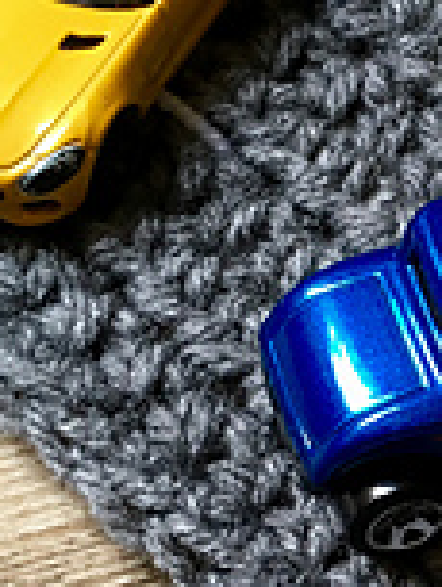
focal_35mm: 121
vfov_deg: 16.1
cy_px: 522
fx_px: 2057
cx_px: 761
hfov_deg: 11.5
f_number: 2.2
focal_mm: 4.15
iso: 64
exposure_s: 1/30
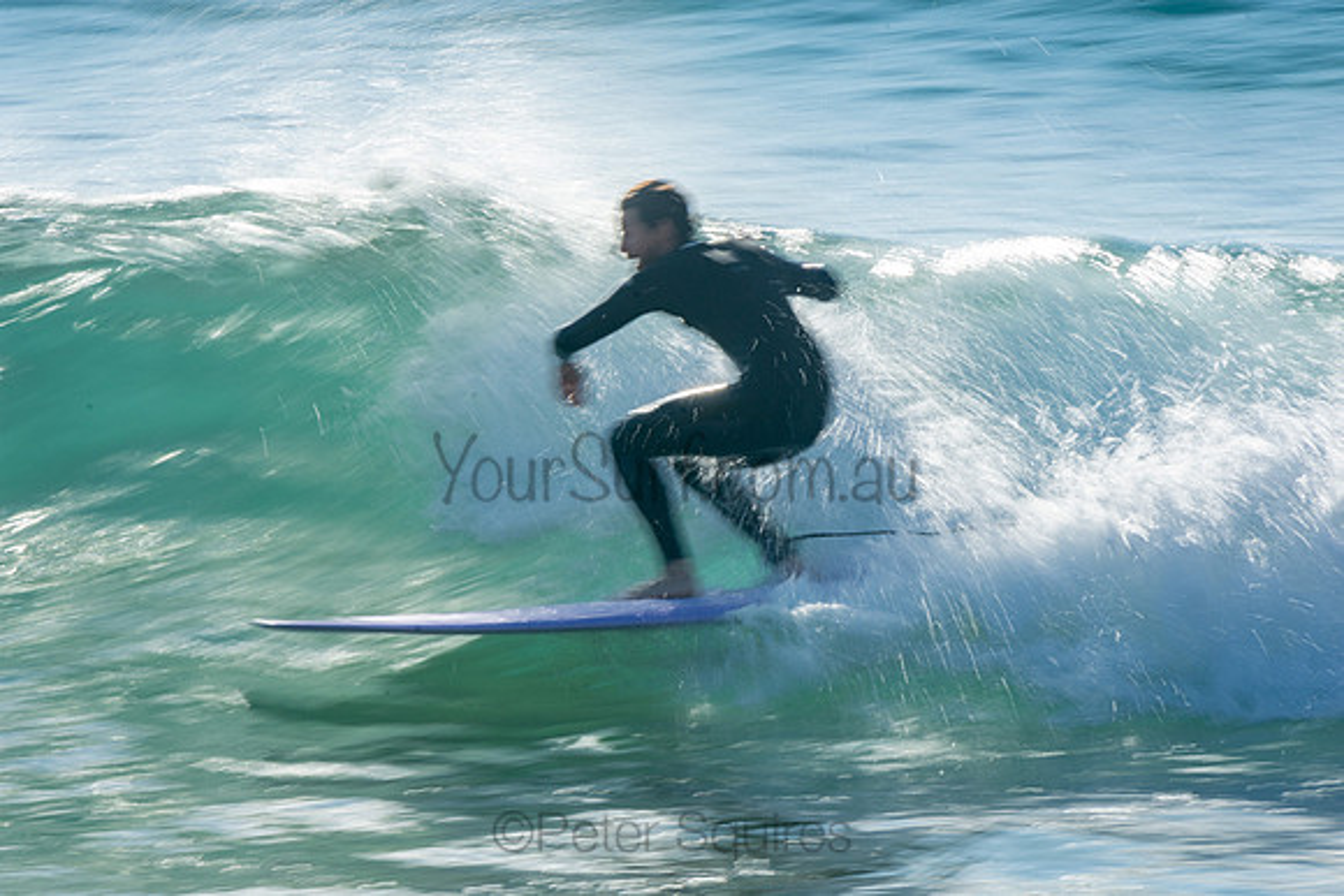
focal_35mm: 600
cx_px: 672
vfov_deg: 2.3
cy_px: 448
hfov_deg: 3.4
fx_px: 22404
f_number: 22
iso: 100
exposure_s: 1/30
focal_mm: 400
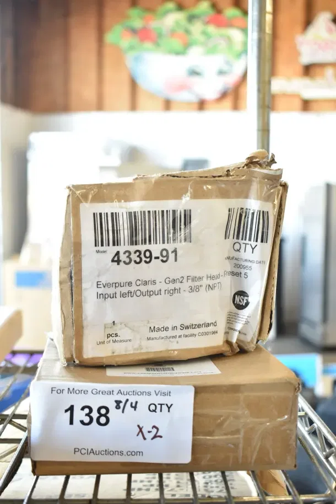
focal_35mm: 51
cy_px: 252
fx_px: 713
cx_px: 168
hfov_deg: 26.5
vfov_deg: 38.9
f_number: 4.5
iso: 1000
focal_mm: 34
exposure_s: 1/50
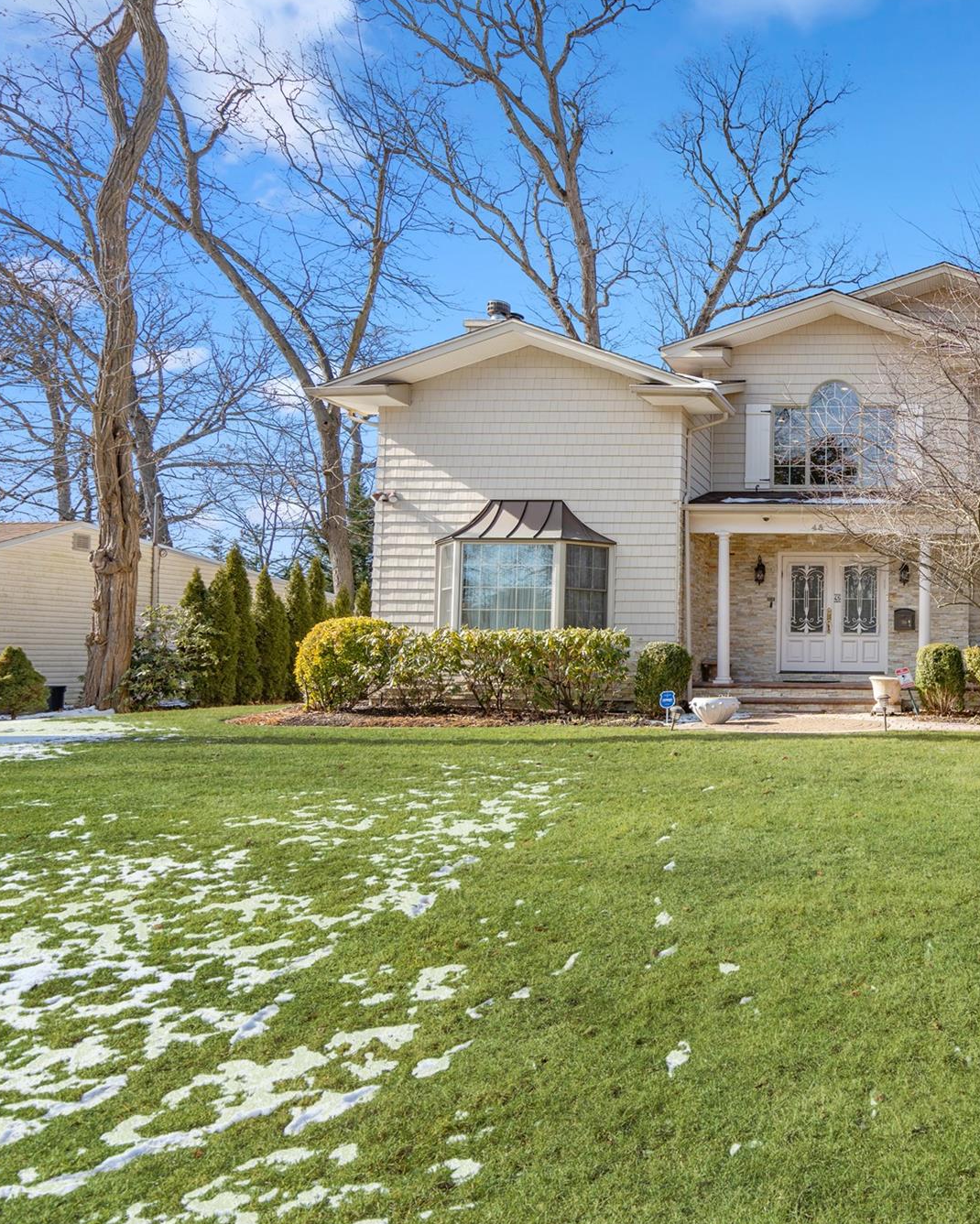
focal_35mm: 23
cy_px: 612
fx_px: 834
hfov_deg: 51.6
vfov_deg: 72.6
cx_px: 930
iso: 320
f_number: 6.3
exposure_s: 1/250
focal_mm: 16
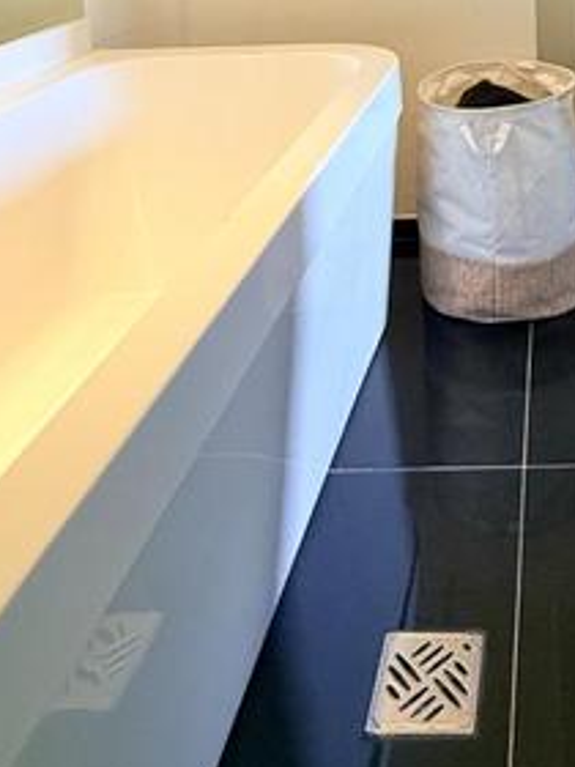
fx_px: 886
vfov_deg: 36.8
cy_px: -137
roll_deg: +2.1
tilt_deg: -0.6
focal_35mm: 40
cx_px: 537
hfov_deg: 33.7
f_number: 2.2
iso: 320
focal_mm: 2.22
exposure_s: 1/50
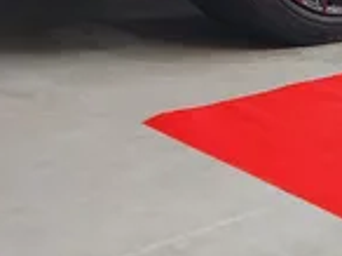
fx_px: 779
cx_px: 305
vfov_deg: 16.7
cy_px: -143
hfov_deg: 24.1
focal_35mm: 79
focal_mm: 5.23
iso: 64
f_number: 1.8
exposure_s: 1/50
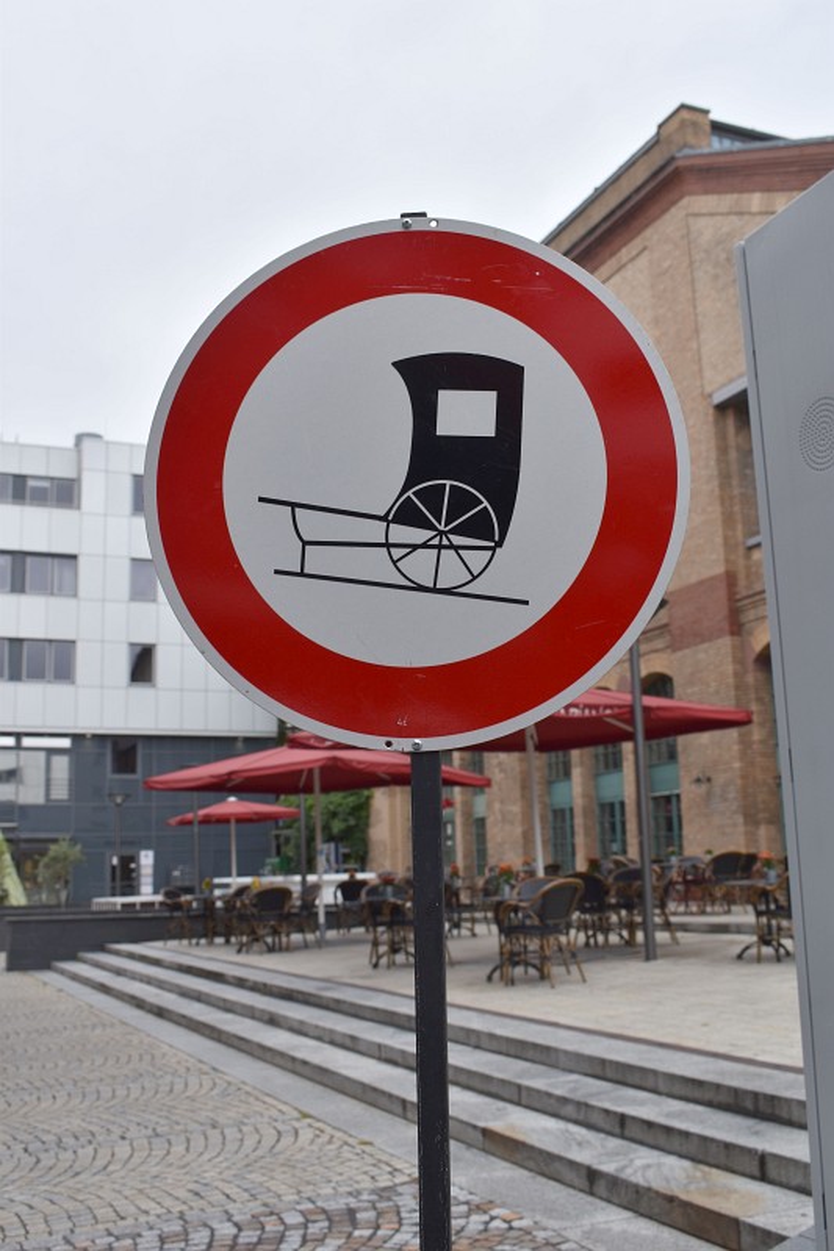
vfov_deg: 53.1
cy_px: 626
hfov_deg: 36.9
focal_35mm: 36
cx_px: 417
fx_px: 1251
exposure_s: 1/200
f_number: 7.1
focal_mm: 24
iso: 100
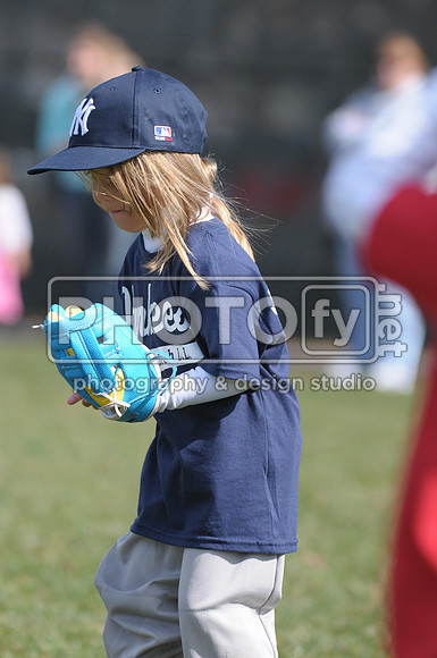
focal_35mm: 300
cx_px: 218
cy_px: 329
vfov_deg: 6.9
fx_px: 5478
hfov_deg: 4.6
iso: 400
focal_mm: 200
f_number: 4
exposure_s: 1/2000
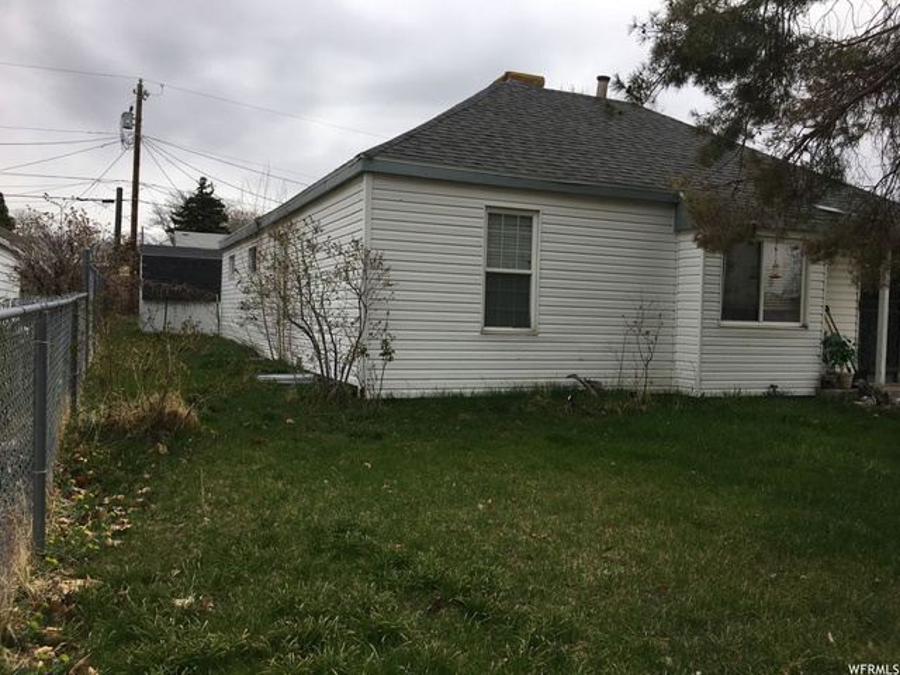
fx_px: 754
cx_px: 450
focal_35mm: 29
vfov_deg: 48.2
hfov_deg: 61.7
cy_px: 338
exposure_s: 1/1603
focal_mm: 4.15
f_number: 2.2
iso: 25
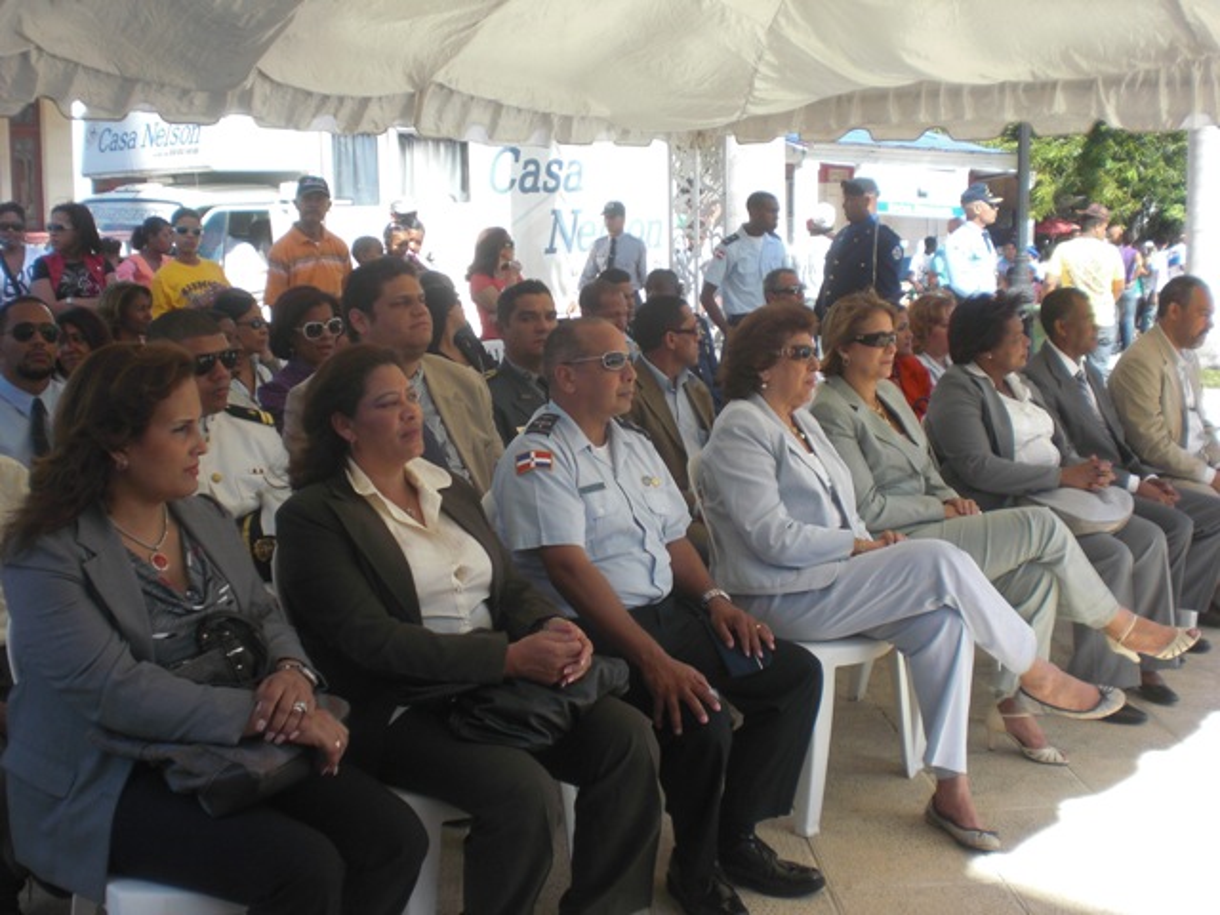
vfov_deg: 37.7
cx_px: 610
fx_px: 1339
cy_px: 458
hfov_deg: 49.0
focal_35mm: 38
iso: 64
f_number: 3.1
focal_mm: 6.3
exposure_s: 1/320
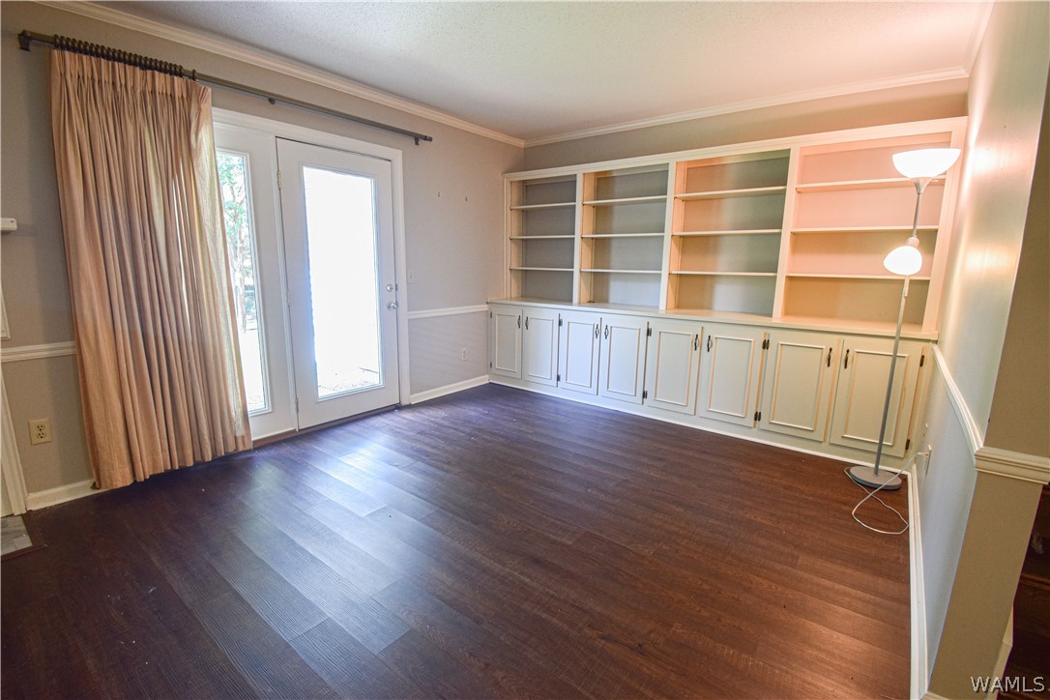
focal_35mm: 15
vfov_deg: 77.3
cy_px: 350
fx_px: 437
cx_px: 525
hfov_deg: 100.4
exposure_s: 1/20
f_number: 6.3
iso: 400
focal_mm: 10
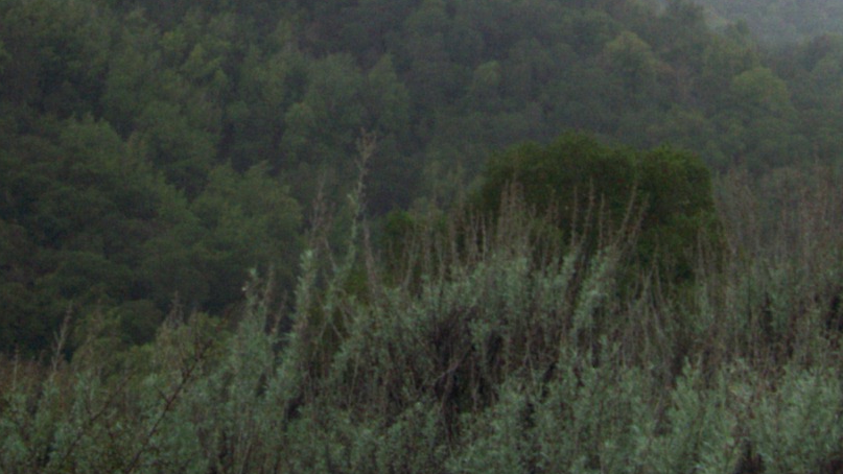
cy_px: -115
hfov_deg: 22.7
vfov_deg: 12.5
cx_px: 358
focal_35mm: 94
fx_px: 2101
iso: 80
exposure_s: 1/580
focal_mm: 5.6
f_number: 2.7
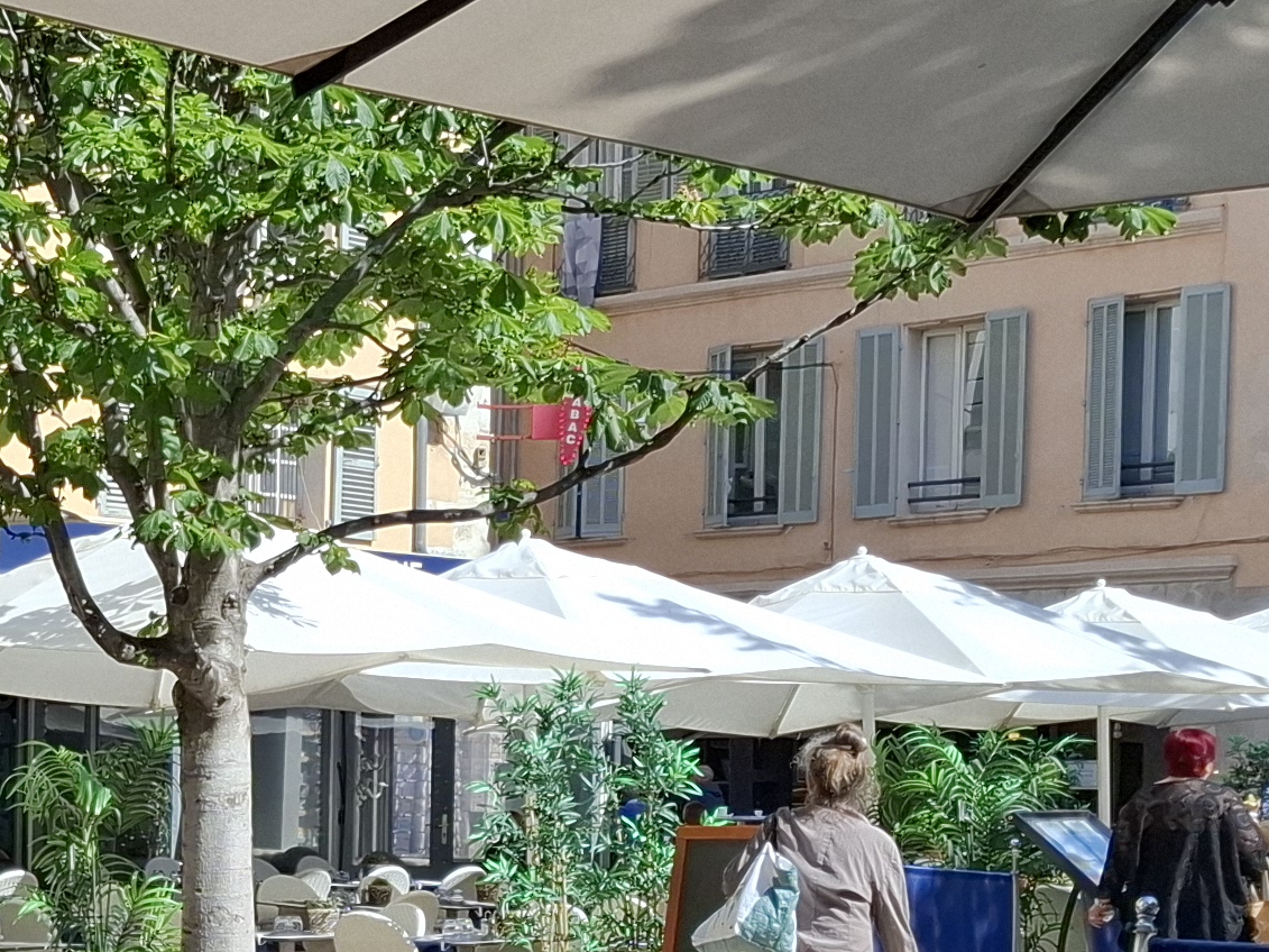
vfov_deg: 17.6
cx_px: -120
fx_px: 3042
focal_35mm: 83
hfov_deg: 22.3
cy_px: 781
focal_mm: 5.54
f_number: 1.8
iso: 50
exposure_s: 1/2110
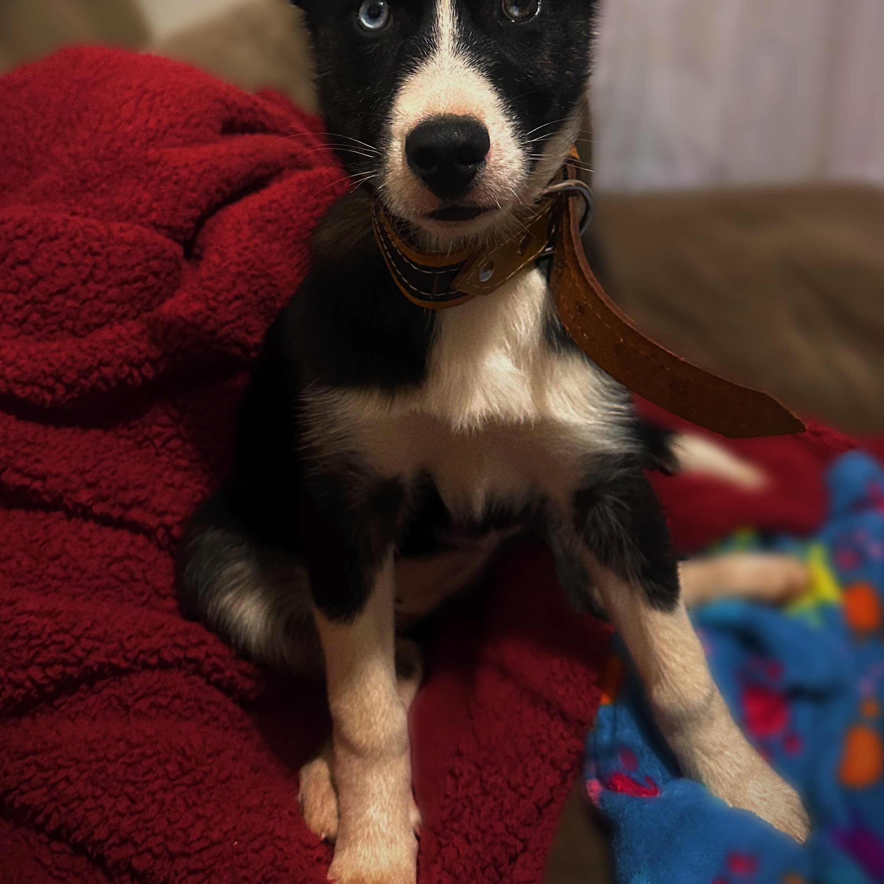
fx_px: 1069
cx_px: 400
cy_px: 230
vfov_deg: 43.6
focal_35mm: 37
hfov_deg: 44.9
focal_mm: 6.86
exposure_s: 1/40
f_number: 1.78
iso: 1000
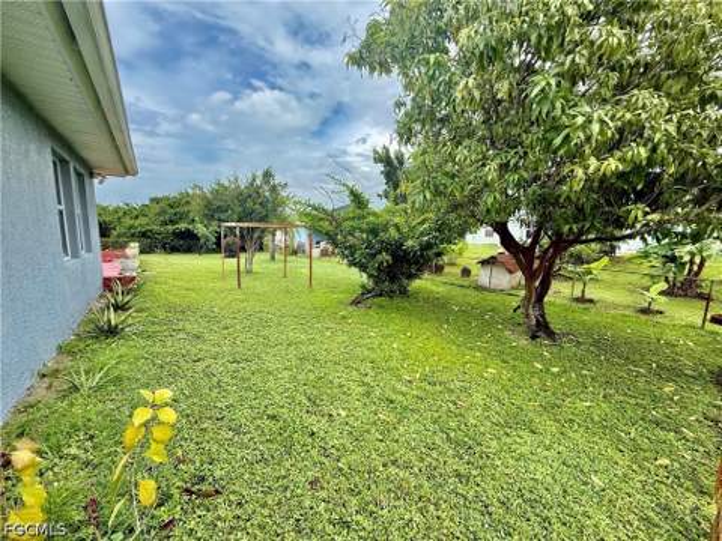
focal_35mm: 14
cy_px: 270
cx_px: 361
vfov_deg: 85.7
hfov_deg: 102.1
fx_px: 292
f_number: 2.2
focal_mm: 2.22
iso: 64
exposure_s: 1/631
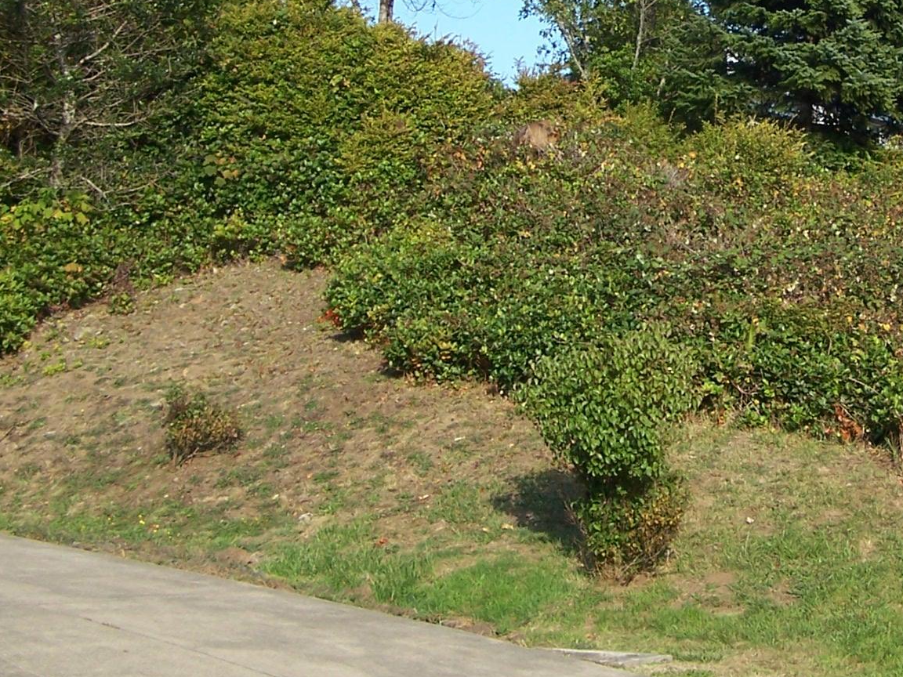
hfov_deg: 25.1
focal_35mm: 76
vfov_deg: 19.1
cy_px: 91
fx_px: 1983
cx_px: 764
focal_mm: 6.3
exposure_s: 1/750
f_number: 2.8
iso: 80
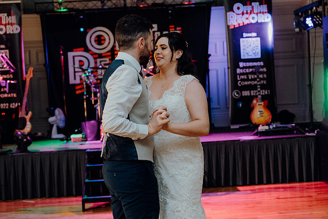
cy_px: 110
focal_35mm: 64
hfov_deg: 31.4
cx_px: 164
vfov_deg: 21.3
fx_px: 583
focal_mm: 64
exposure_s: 1/200
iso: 2500
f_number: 3.5
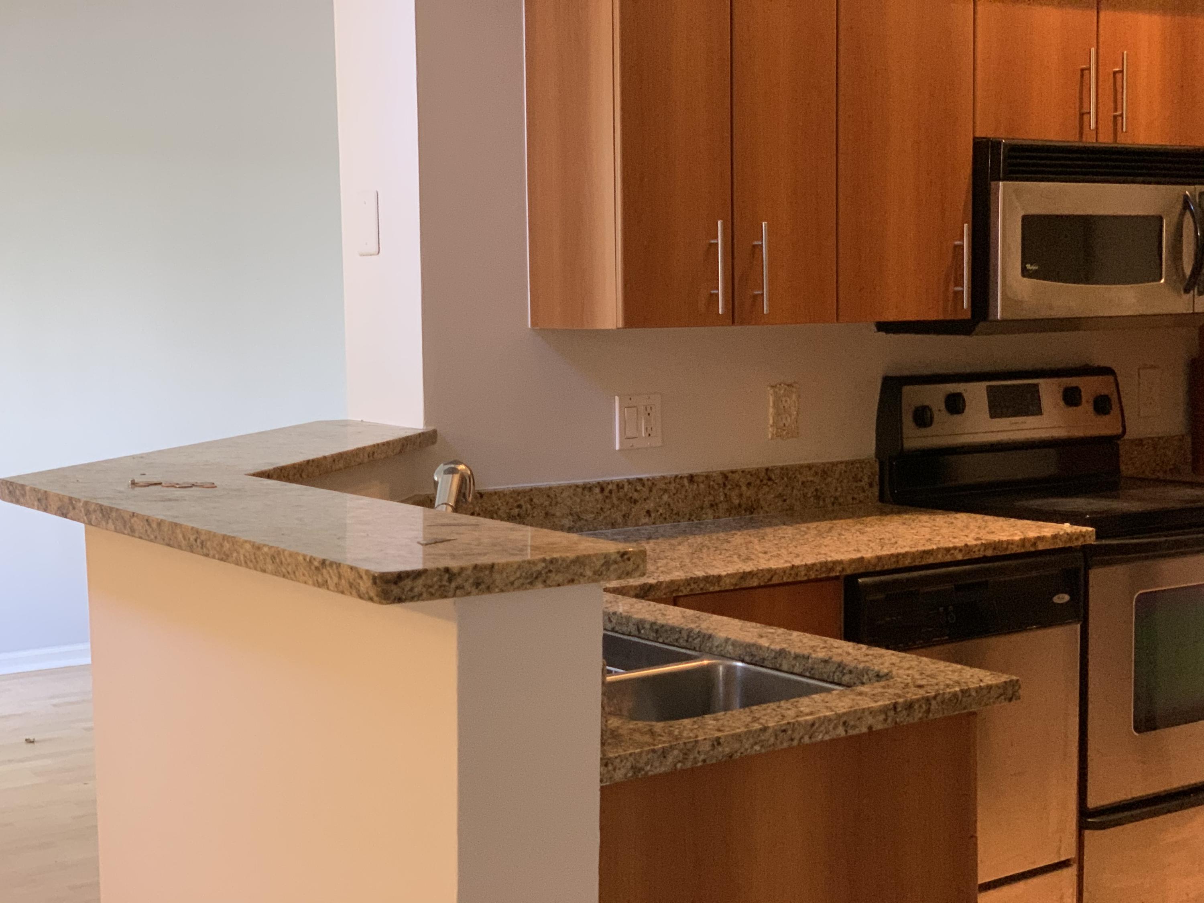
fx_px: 1809
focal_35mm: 52
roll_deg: +0.7
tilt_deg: -4.4
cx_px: 602
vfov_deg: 28.0
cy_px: 452
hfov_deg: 36.8
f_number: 2.4
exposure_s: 1/60
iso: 500
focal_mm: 6
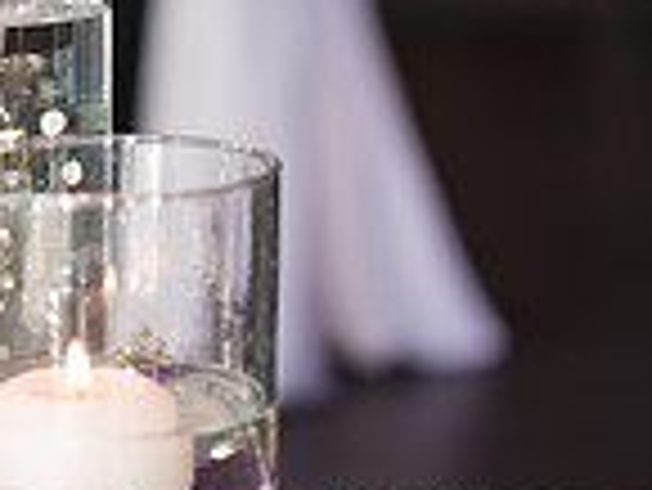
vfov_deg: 9.7
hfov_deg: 13.1
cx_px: 63
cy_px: -238
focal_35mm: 149
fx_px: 2809
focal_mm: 50
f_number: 3.5
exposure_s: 1/250
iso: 400
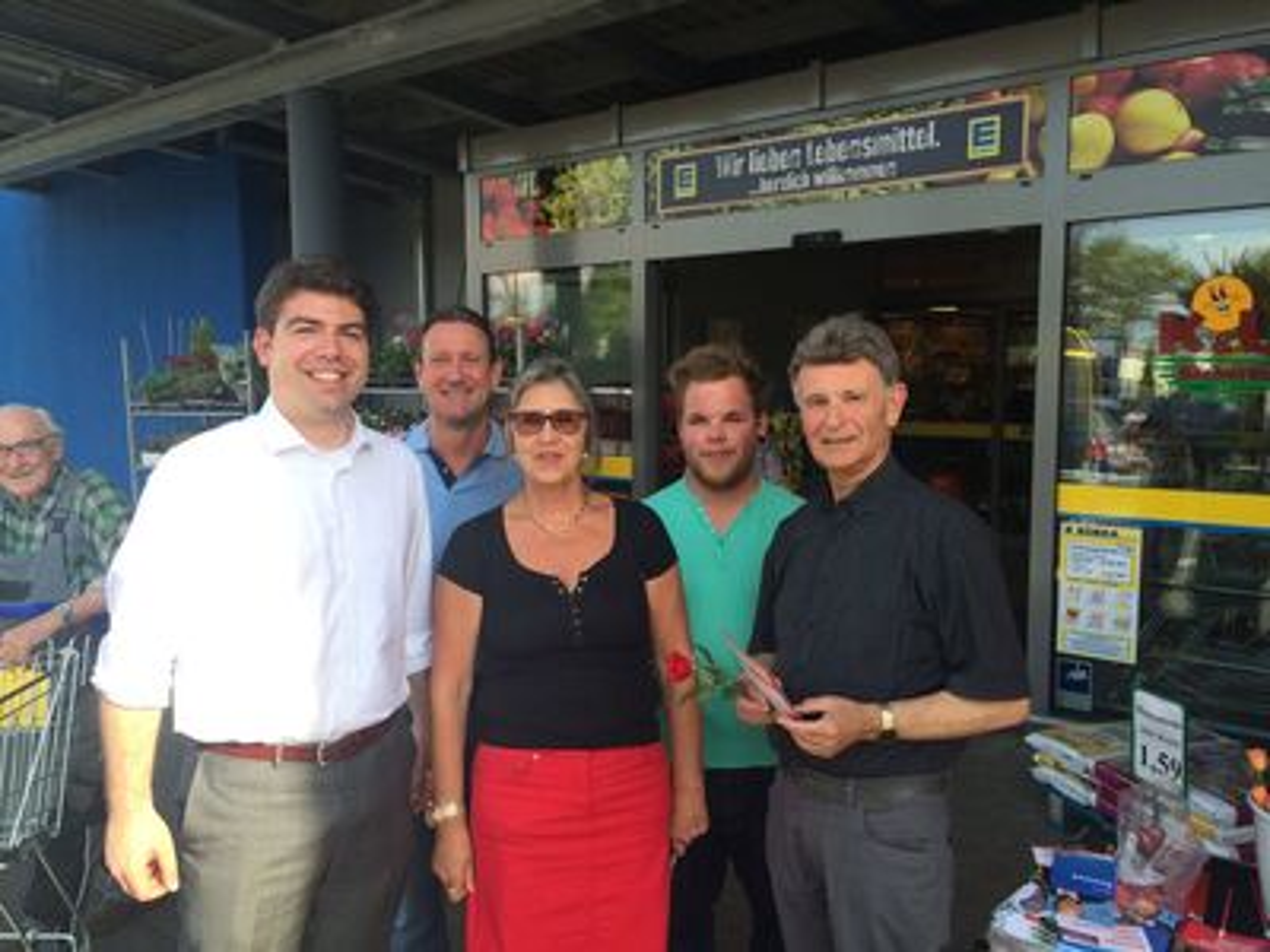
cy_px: 476
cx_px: 635
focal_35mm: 30
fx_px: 1101
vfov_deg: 46.8
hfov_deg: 60.0
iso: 32
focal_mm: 4.12
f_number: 2.2
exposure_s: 1/466
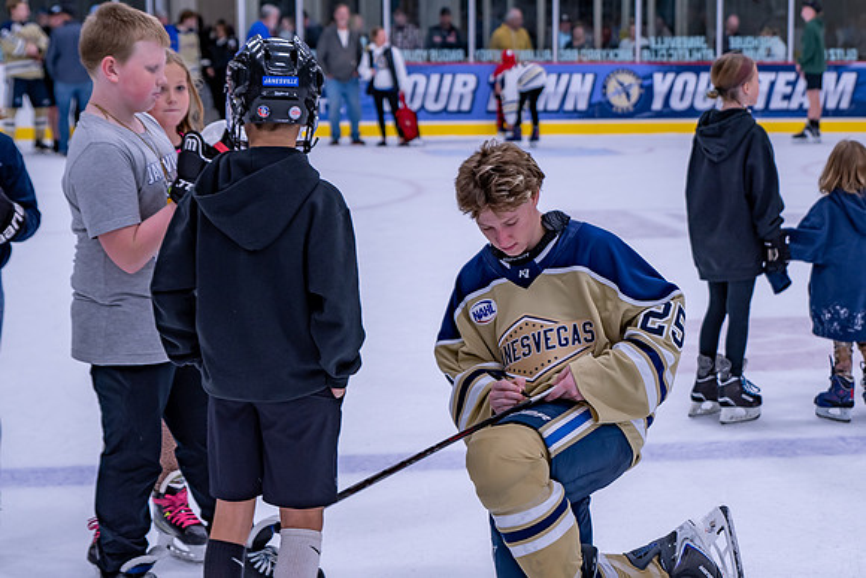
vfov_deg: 15.7
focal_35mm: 87
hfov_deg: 23.3
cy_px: 344
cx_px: 516
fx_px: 2094
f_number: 3.5
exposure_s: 1/250
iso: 160
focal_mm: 48
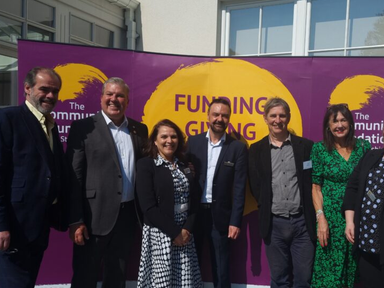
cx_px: 232
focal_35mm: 37
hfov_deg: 49.8
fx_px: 410
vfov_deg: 38.5
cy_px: 170
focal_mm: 5.4
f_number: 1.8
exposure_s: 1/4367
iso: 50
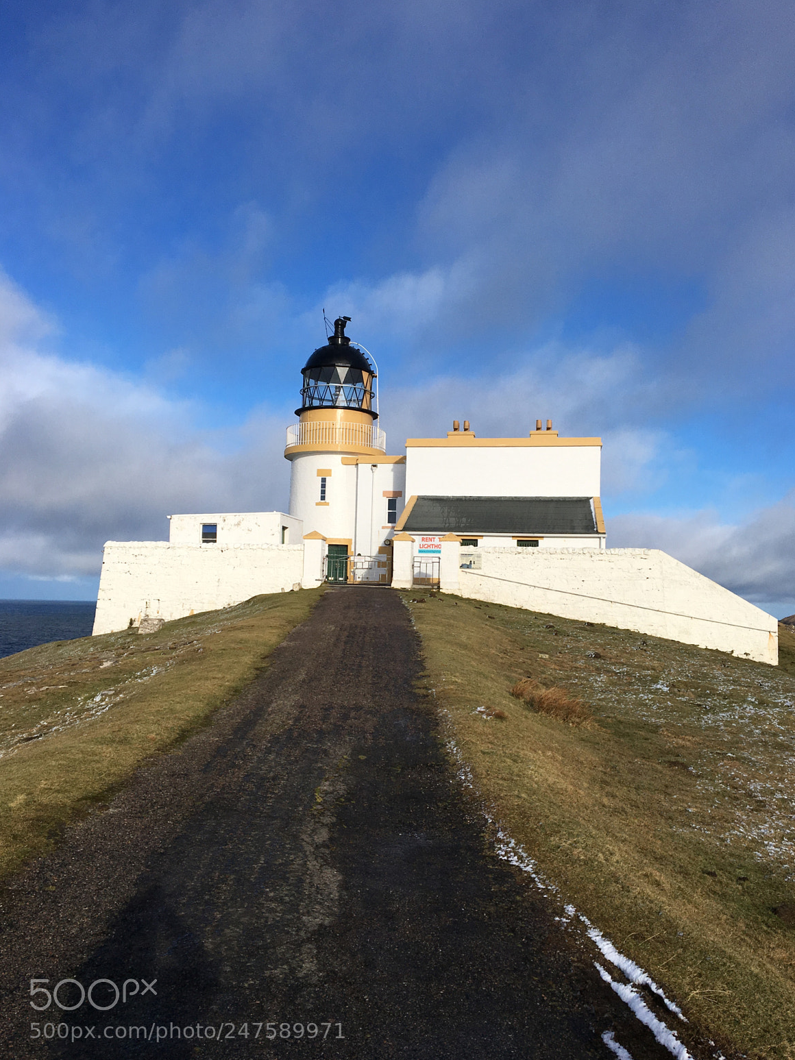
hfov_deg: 46.8
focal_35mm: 30
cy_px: 537
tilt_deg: +5.5
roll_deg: -2.3
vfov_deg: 60.0
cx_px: 398
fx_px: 919
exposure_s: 1/3663
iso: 25
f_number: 2.2
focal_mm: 4.15
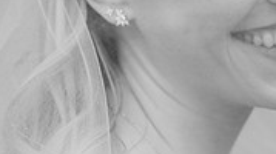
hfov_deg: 16.2
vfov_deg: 8.9
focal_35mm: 132
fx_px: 964
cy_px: -82
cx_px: 227
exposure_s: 1/400
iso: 100
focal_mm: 50
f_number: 3.5
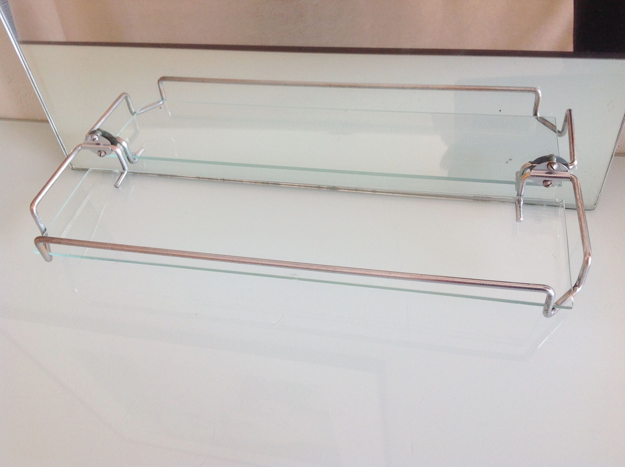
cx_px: 312
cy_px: 234
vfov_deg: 40.6
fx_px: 631
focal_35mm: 35
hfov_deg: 52.7
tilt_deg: -54.2
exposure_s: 1/120
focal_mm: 4.28
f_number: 2.4
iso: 80
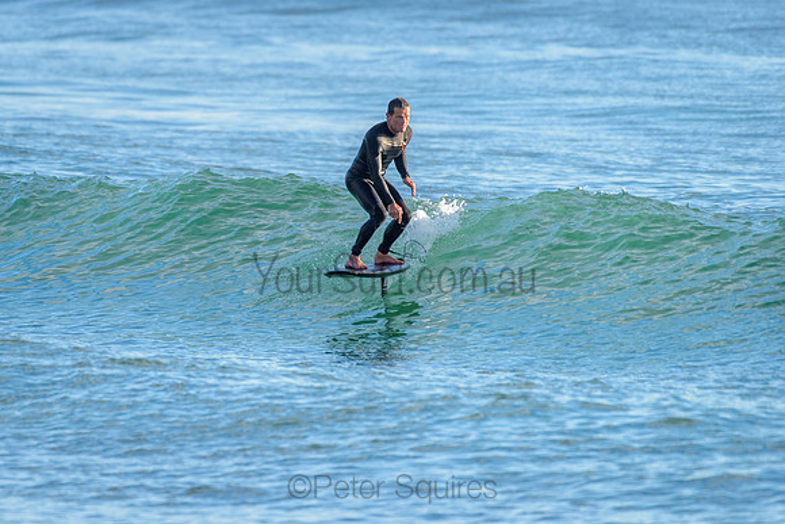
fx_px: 13366
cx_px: 304
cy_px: 224
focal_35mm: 613
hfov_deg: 3.4
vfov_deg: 2.2
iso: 400
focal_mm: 500
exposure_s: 1/2000
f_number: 5.6
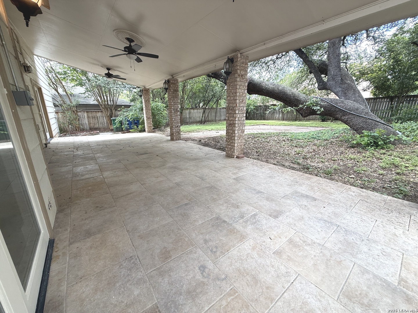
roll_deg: -0.3
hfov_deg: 102.1
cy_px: 156
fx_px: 169
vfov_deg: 85.7
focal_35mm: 14
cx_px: 209
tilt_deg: -15.0
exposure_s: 1/120
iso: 64
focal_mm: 2.22
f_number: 2.2
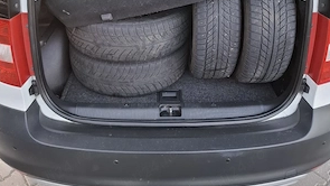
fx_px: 298
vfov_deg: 32.7
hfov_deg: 58.0
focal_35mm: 34
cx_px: 164
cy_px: 15
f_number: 1.8
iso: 320
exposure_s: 1/100
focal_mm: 5.54
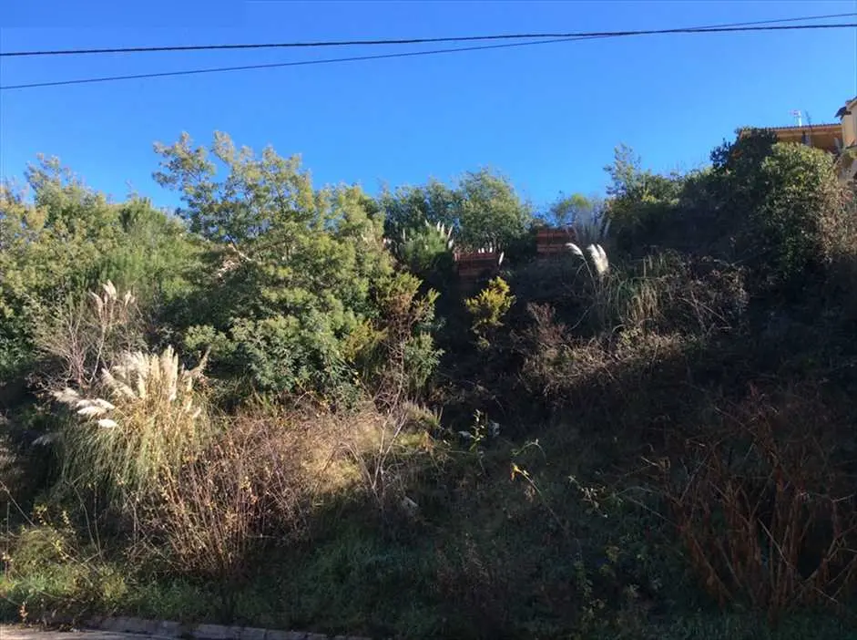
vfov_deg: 44.0
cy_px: 320
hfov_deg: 56.9
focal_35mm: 32
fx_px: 791
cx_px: 428
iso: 32
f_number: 2.4
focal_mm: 3.3
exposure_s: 1/473
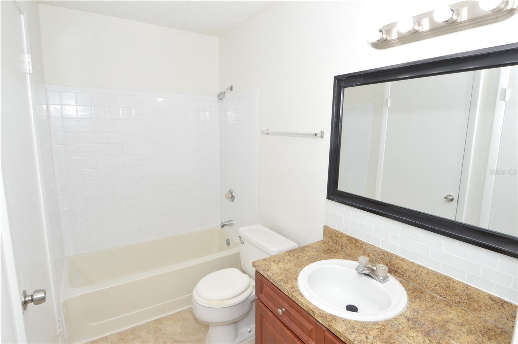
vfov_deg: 67.3
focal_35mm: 18
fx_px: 259
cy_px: 172
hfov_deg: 90.1
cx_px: 259
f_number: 10
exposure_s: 1/80
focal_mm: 12
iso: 800
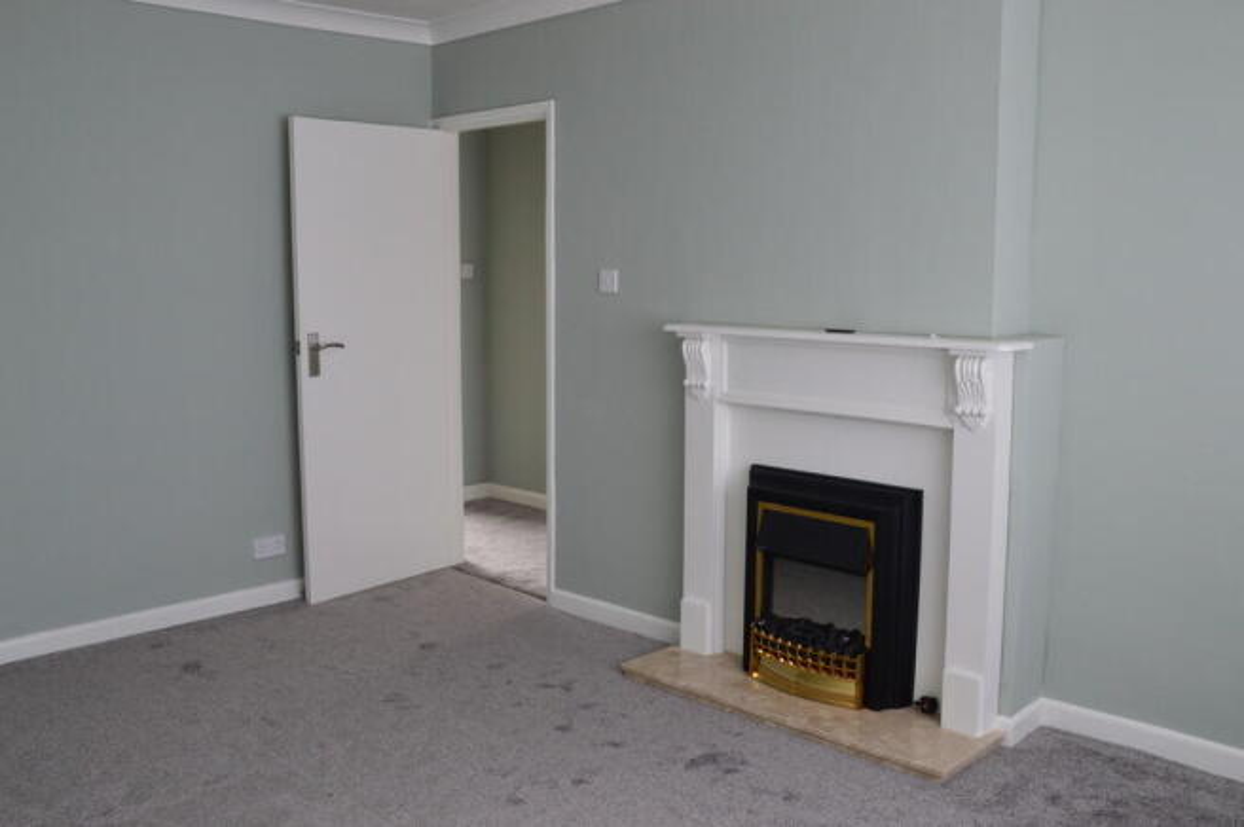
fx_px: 1139
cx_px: 622
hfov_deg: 57.3
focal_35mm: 33
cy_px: 414
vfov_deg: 39.9
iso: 400
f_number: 6.3
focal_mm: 22
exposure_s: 1/20
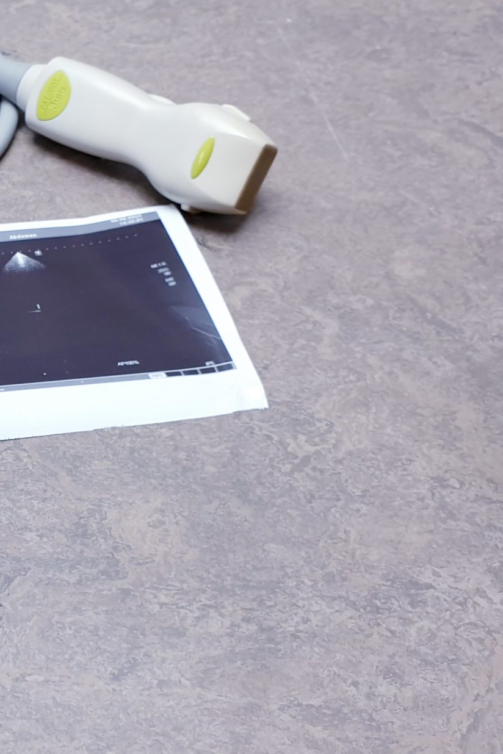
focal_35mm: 56
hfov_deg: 21.1
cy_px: 390
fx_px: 1174
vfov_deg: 35.6
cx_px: -210
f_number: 2.4
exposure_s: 1/50
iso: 50
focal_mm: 4.3
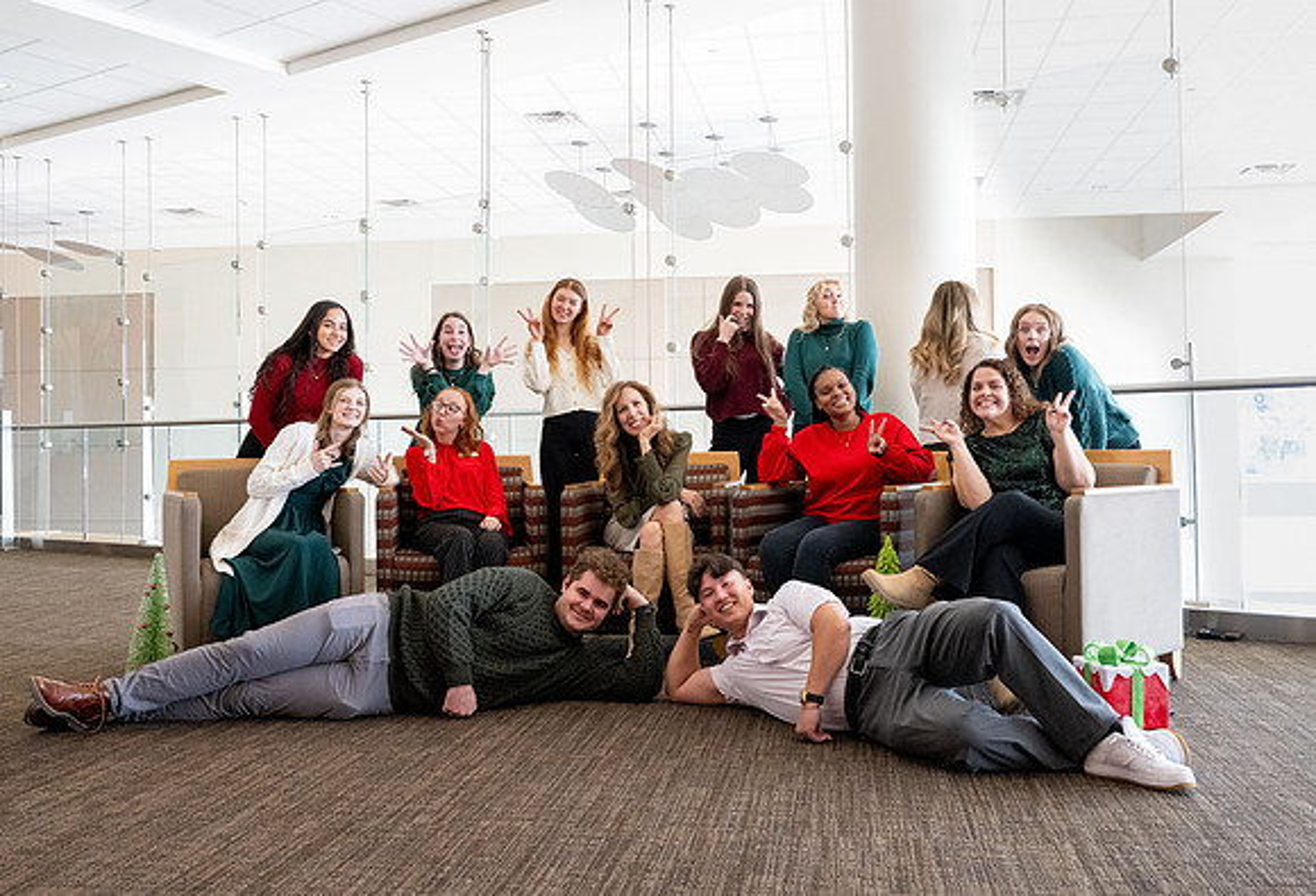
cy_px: 408
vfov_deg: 41.6
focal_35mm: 32
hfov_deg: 58.3
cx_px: 703
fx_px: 1179
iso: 3200
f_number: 8
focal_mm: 29
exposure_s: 1/160
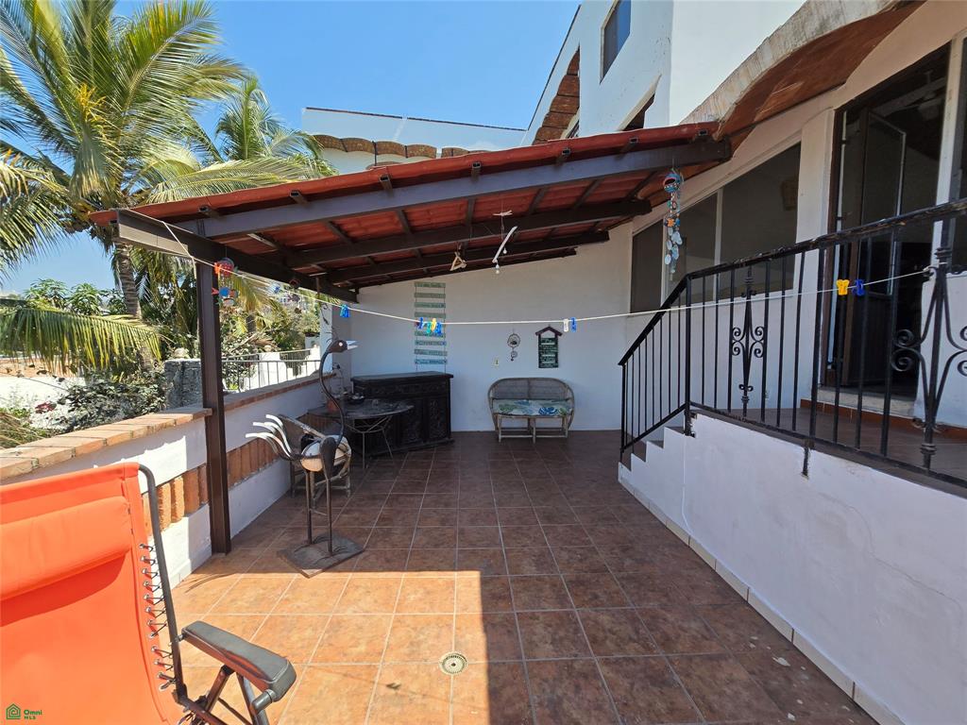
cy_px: 362
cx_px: 484
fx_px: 363
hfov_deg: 106.2
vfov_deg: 89.9
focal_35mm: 13
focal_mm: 2.2
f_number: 2.2
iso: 50
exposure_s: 1/1135
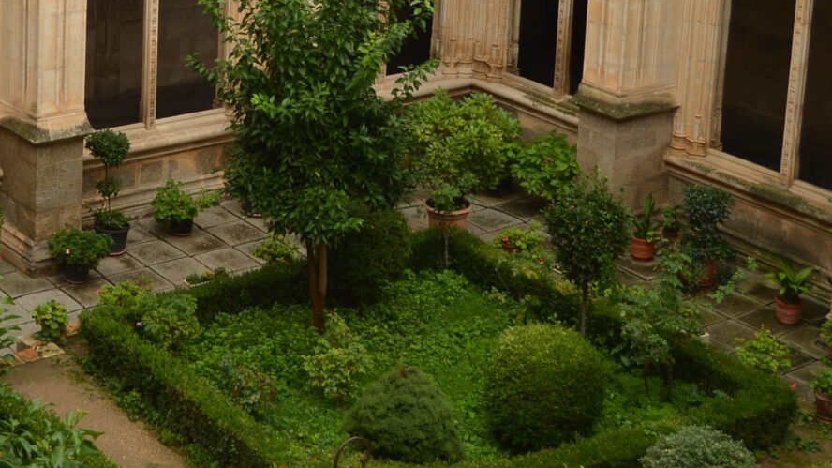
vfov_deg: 14.0
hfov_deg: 24.7
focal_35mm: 83
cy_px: -141
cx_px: 67
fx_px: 1835
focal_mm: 23
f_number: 4.5
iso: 100
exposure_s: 1/80
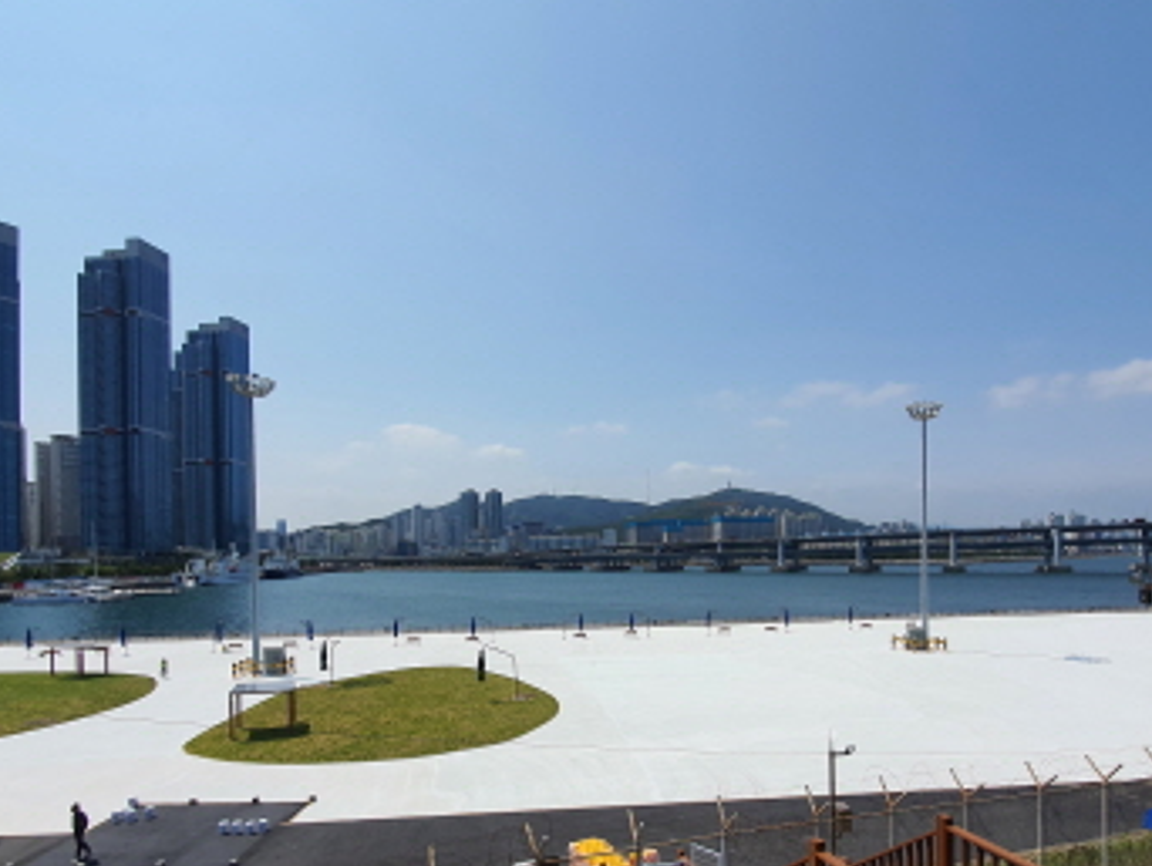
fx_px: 633
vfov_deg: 67.4
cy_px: 554
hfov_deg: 84.1
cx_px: 657
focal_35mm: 19
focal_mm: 1.8
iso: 50
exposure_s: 1/1860
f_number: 2.2
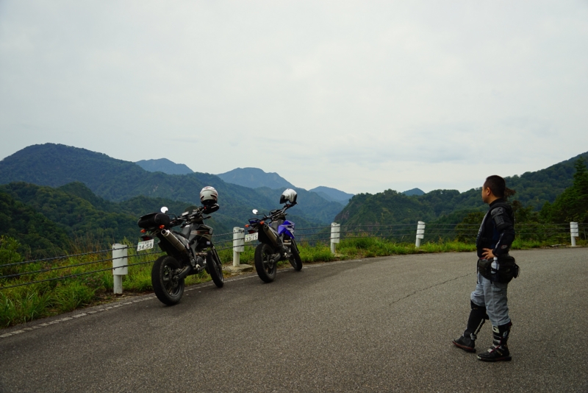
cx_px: 294
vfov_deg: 40.0
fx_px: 539
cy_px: 196
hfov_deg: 57.2
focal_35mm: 33
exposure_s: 1/90
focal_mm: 33
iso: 100
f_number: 4.5
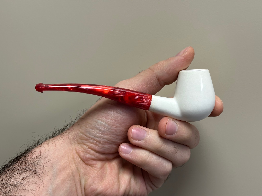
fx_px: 363
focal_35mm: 48
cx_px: 131
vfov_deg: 30.3
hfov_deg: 39.7
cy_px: 98
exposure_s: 1/121
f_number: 1.78
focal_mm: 6.86
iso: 80
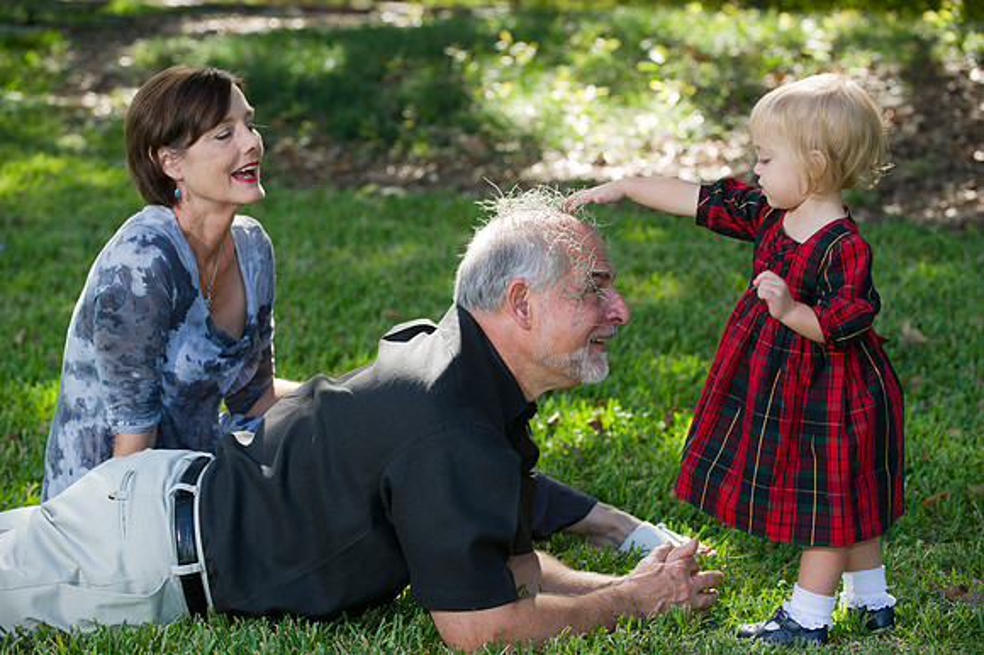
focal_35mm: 105
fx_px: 2868
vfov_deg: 13.0
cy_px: 328
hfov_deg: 19.5
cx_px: 492
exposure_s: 1/160
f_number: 4
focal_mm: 105
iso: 250
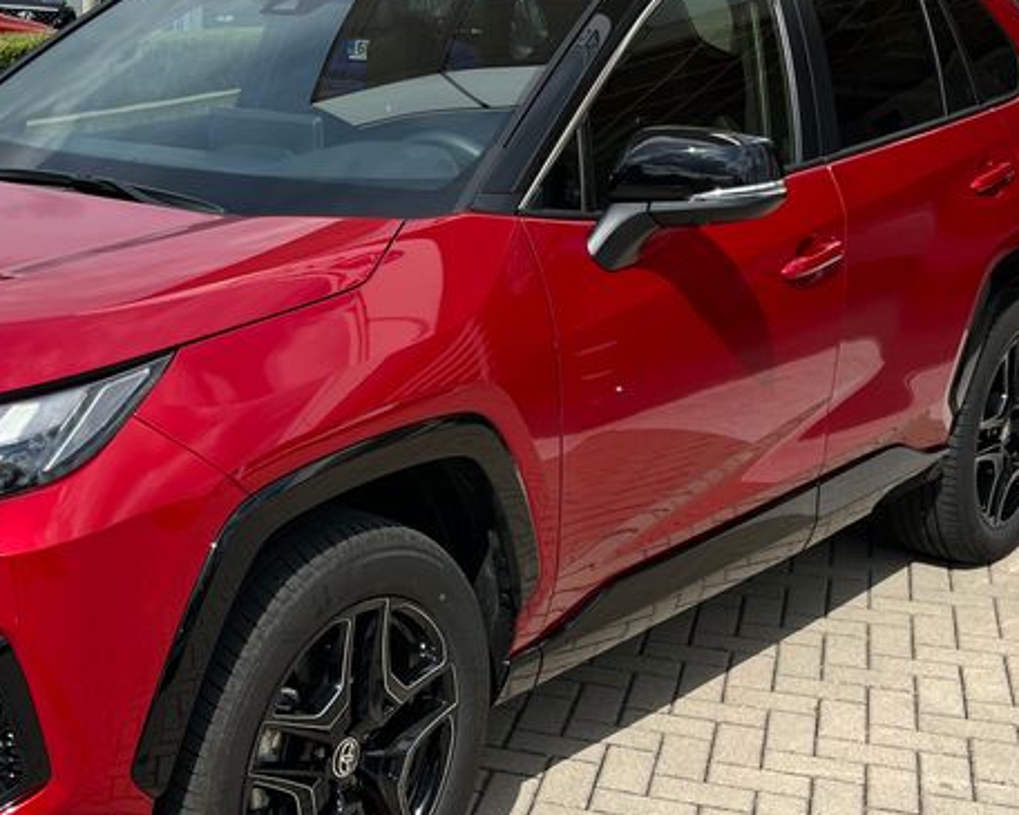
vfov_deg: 26.7
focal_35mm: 57
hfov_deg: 32.4
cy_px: 397
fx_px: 1719
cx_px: 259
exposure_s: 1/3745
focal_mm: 5.1
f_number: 1.6
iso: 50
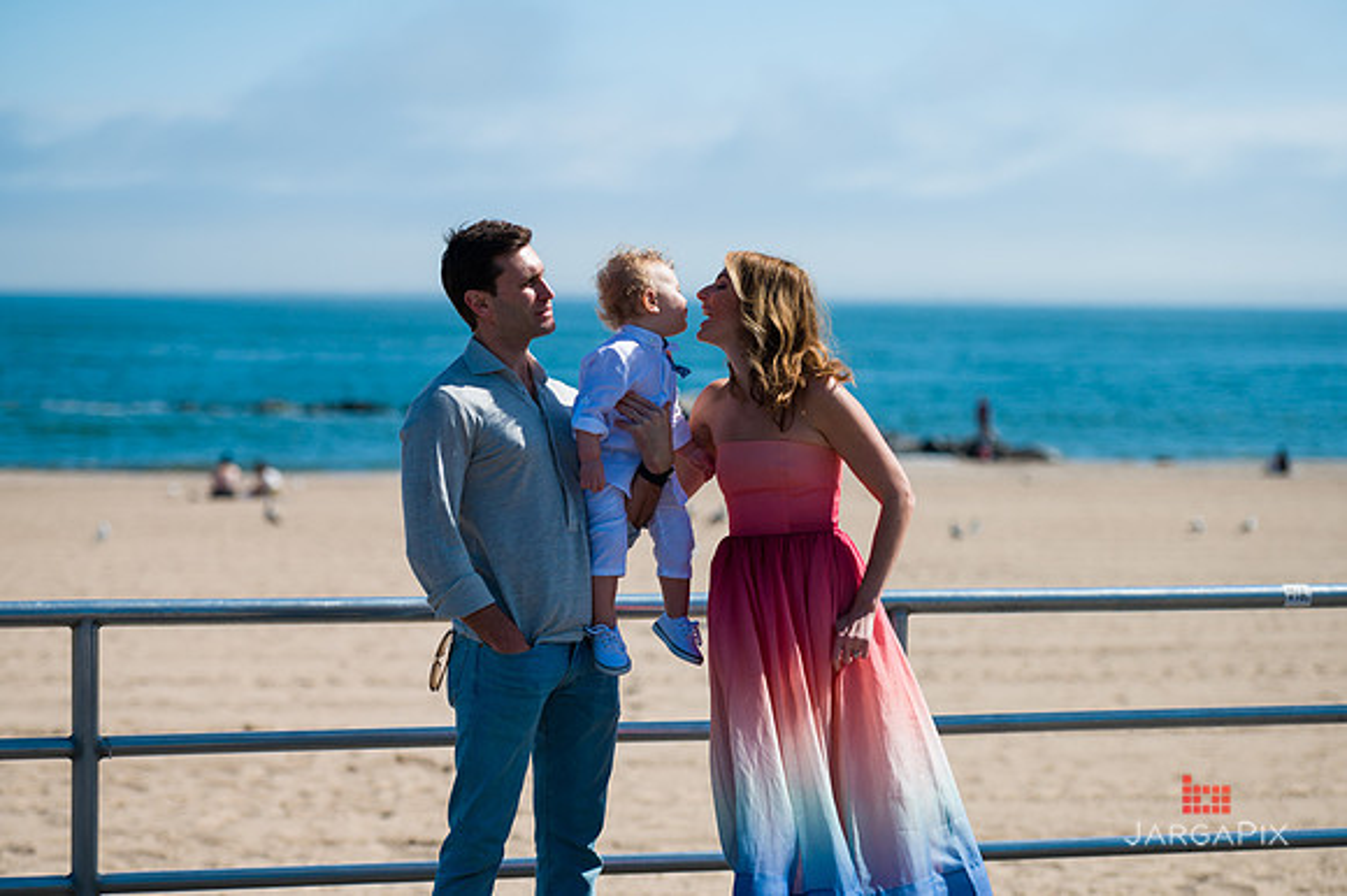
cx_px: 674
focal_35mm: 105
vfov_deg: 13.0
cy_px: 448
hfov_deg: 19.5
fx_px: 3926
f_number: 3.2
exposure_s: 1/5000
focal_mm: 105
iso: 200
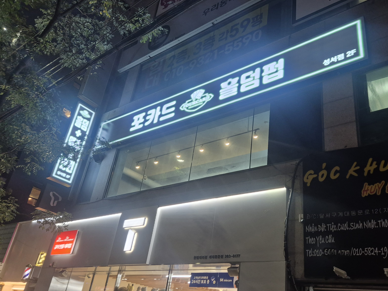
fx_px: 336
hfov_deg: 59.9
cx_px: 206
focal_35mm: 30
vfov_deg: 46.8
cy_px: 157
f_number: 1.8
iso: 250
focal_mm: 5.4
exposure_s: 1/120
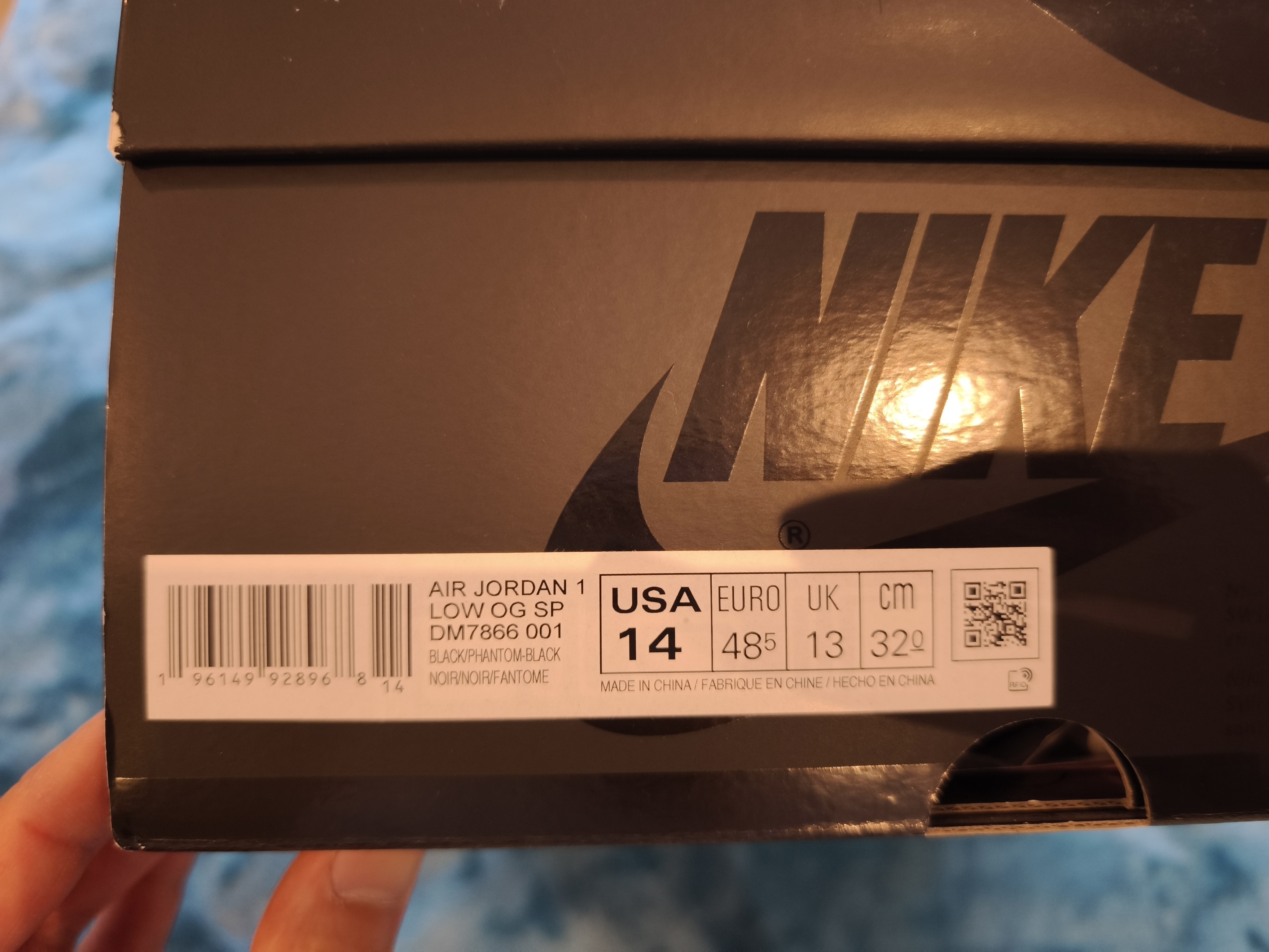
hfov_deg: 73.9
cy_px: 476
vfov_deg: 58.9
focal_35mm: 23
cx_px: 634
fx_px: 843
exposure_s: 1/50
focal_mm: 6.57
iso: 500
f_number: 1.6
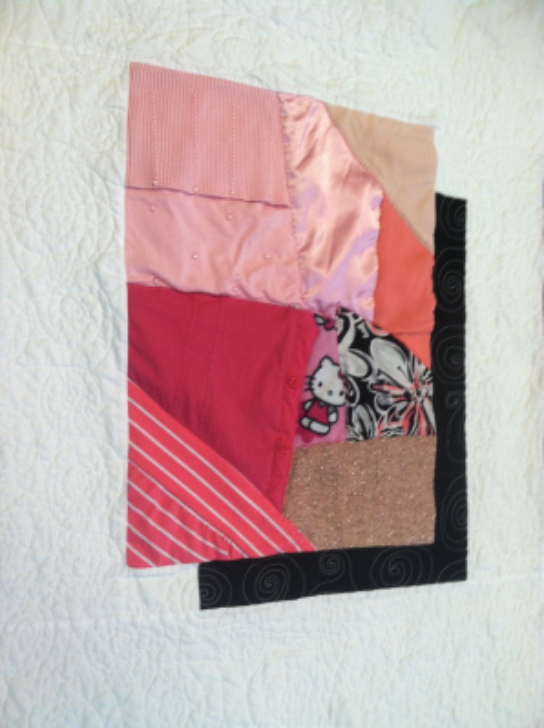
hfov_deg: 40.6
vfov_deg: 52.7
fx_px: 735
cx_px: 272
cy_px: 364
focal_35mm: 35
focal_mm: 3.85
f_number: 2.8
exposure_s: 1/24
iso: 80
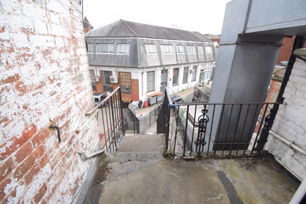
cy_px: 102
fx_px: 128
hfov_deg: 100.4
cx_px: 153
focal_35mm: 15
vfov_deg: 77.3
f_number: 8
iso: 400
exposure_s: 1/250
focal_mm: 10
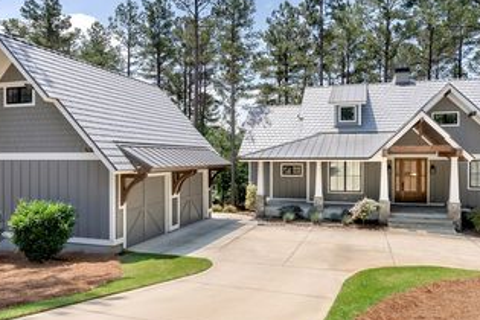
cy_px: 157
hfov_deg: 67.3
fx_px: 360
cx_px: 261
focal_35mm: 27
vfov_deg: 47.9
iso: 100
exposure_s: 1/200
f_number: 8
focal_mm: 17
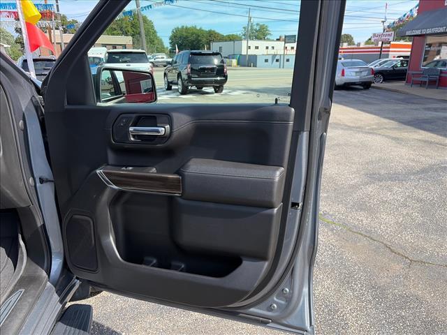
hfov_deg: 67.3
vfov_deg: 53.1
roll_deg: -1.8
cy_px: 168
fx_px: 336
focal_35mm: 26
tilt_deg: -14.9
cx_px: 224
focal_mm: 5.96
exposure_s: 1/1048
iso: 50
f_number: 1.6
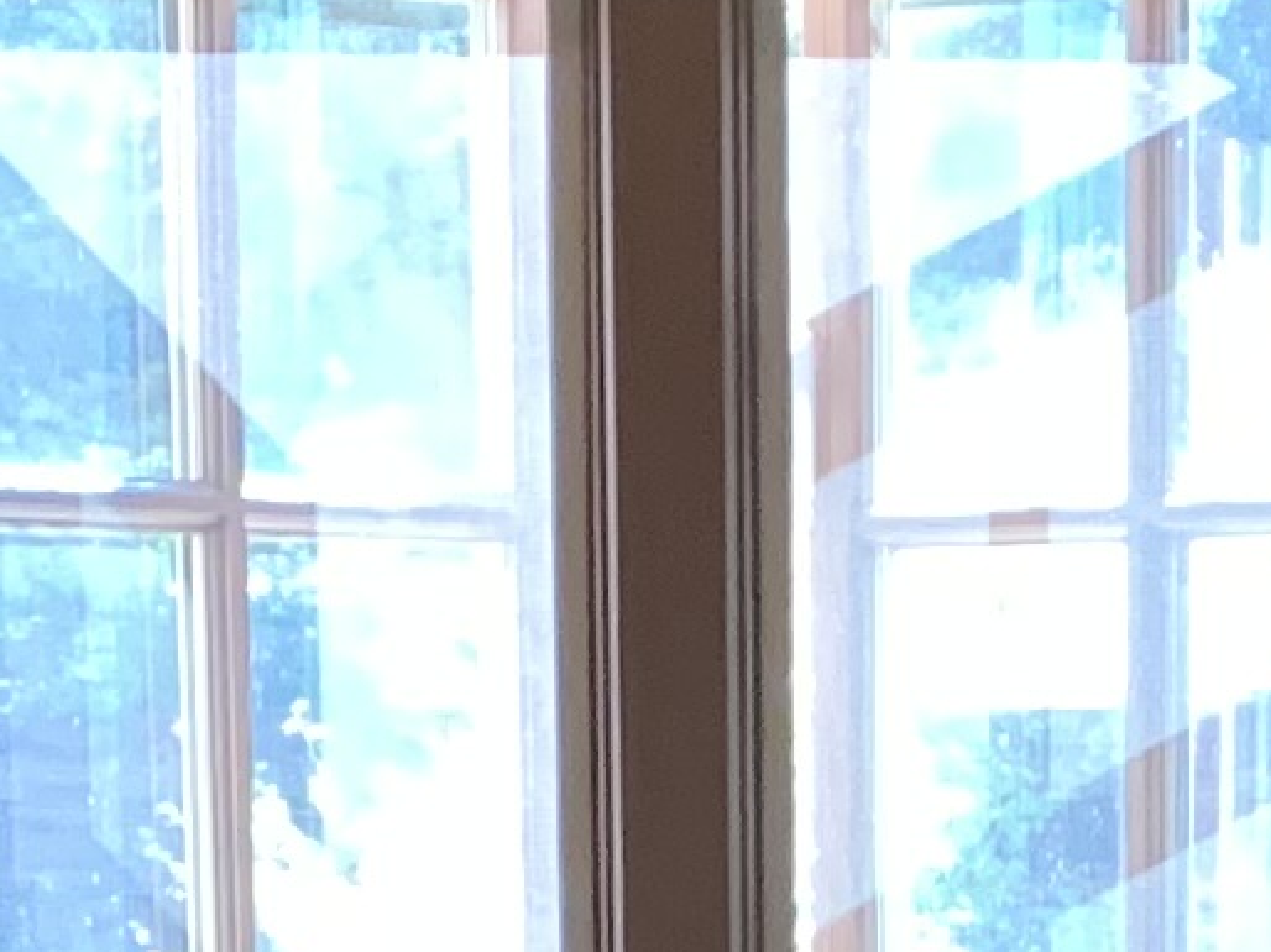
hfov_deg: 9.6
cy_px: 2727
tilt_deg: -13.8
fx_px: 7487
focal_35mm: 204
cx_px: 1226
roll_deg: -0.1
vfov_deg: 6.7
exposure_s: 1/60
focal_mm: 4.25
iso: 200
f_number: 1.8
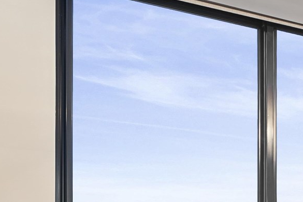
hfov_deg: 15.8
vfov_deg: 15.0
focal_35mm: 84
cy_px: 308
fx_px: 707
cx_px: 681
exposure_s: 1/3
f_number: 2.8
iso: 100
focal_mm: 16
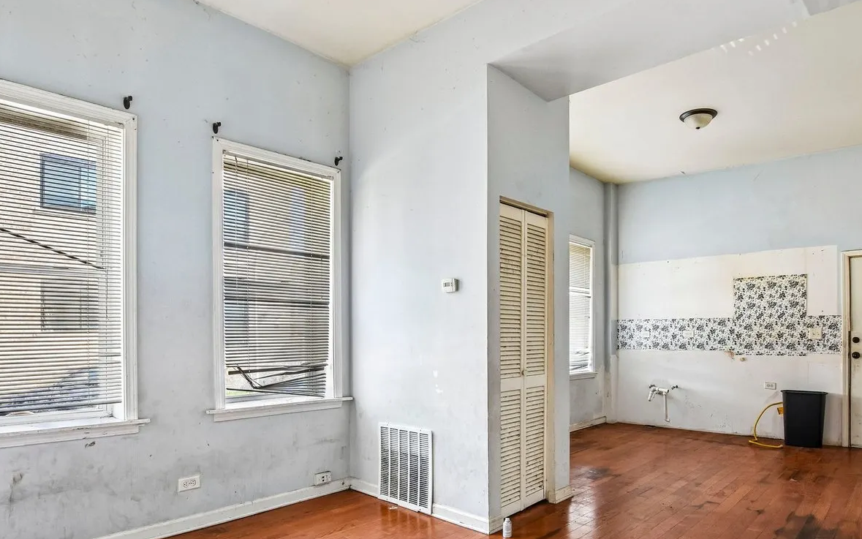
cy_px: 358
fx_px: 493
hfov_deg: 81.8
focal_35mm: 21
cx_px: 492
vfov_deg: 56.1
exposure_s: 1/15
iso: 400
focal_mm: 10
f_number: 8
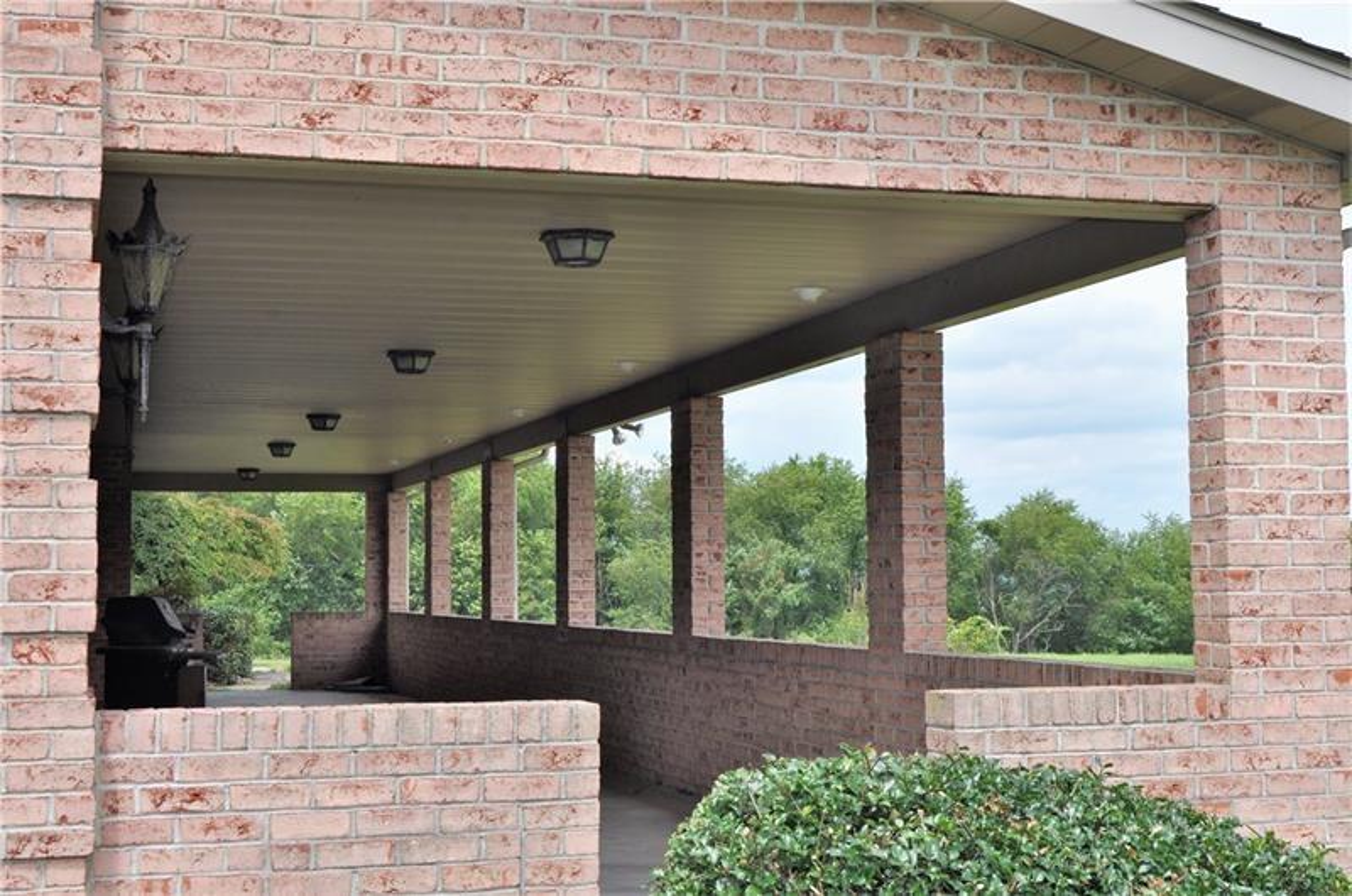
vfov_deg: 23.7
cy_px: 448
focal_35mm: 57
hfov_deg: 35.1
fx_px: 2136
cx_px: 676
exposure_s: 1/200
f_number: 11
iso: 200
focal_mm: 38
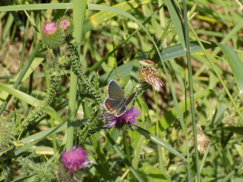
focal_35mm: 118
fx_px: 828
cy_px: 91
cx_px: 122
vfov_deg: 12.6
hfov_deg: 16.7
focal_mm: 20.9
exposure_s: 1/400
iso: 80
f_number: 4.8
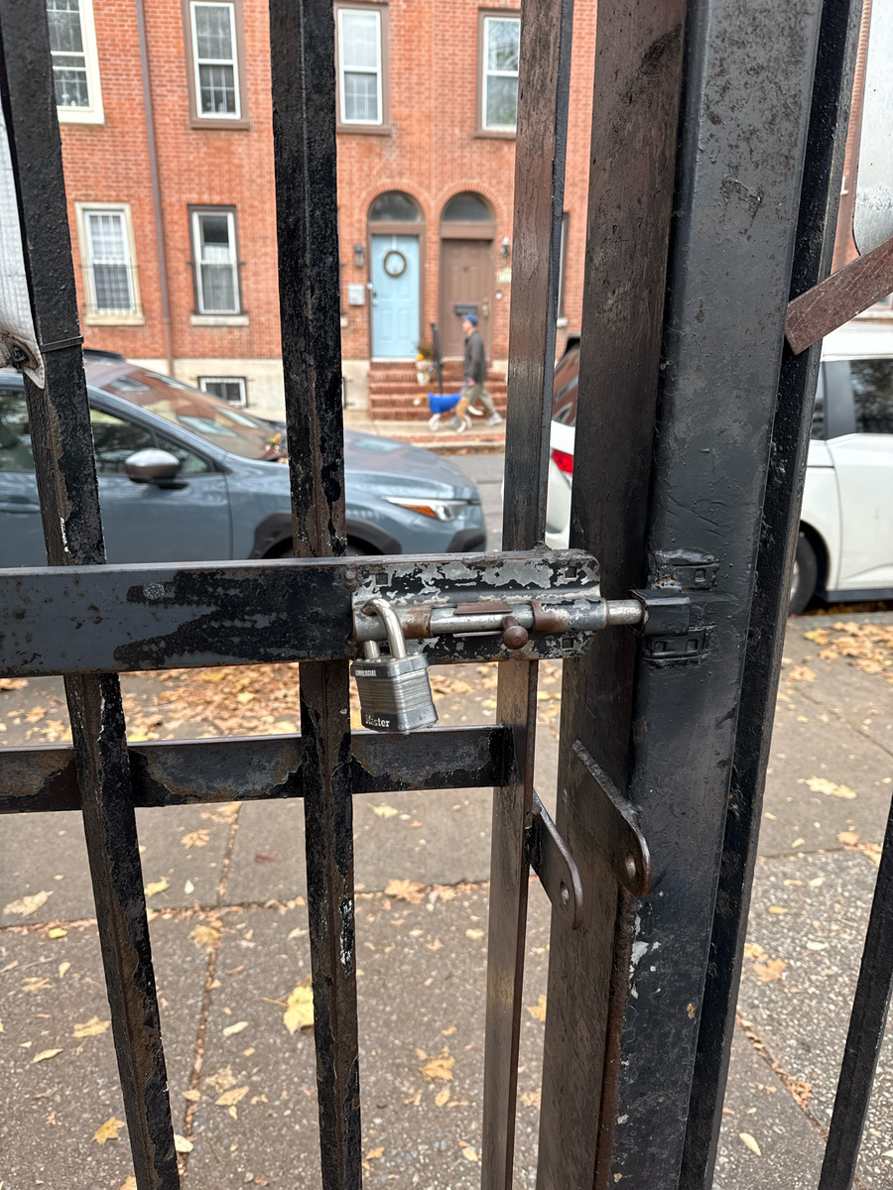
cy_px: 595
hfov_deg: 56.8
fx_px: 826
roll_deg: +0.2
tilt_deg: -17.8
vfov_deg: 71.6
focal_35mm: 24
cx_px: 446
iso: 64
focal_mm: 6.76
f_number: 1.78
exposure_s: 1/226
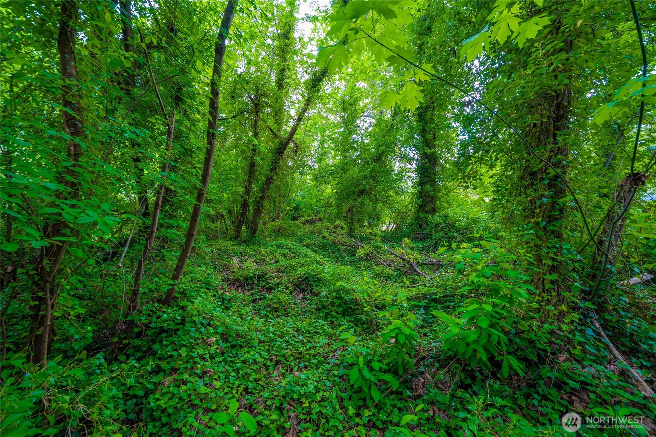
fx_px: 219
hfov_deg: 112.6
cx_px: 328
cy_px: 218
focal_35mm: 12
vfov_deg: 90.0
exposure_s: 1/30
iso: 1000
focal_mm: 12
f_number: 8
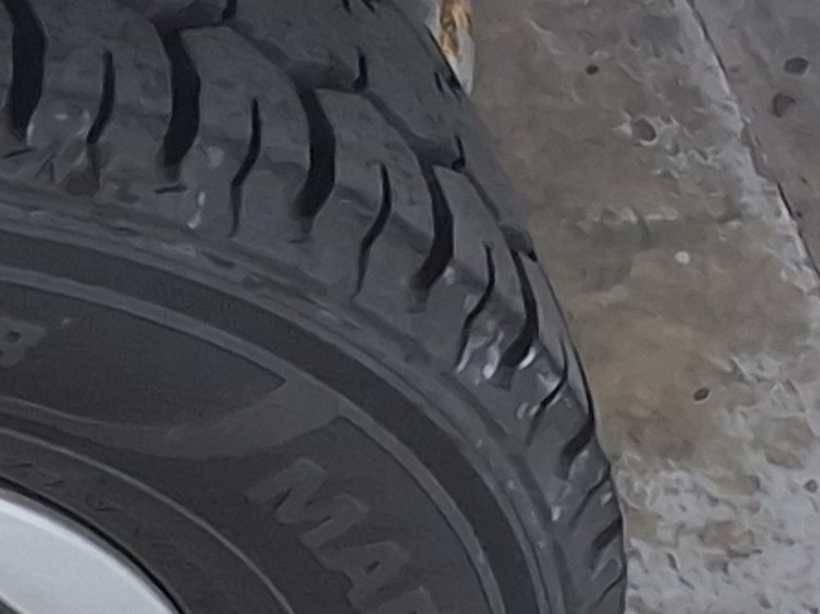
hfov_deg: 9.3
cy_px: 393
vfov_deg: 7.2
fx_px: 4854
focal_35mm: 205
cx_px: -566
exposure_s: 1/308
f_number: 1.9
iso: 32
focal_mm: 2.91
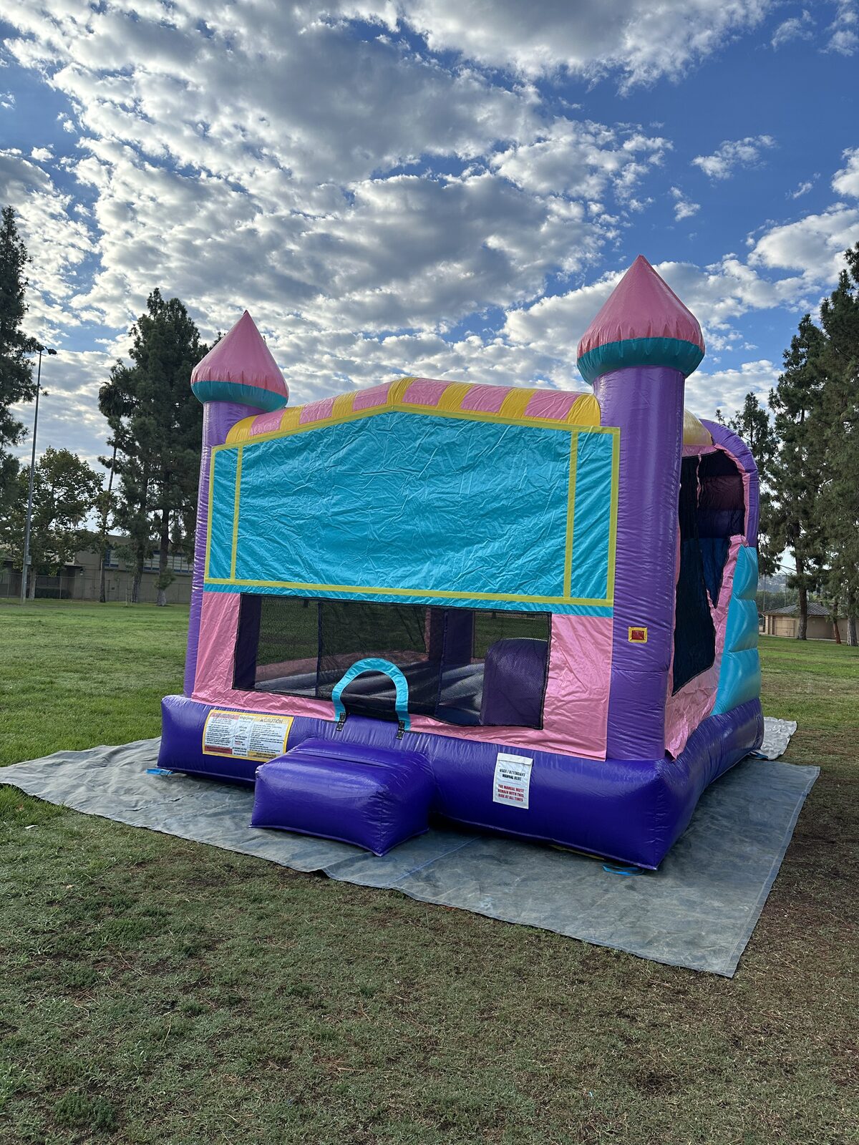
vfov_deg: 71.6
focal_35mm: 24
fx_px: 794
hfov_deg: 56.8
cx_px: 430
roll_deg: -3.1
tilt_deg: +2.4
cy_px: 572
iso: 80
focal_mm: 6.86
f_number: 1.78
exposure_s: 1/1916
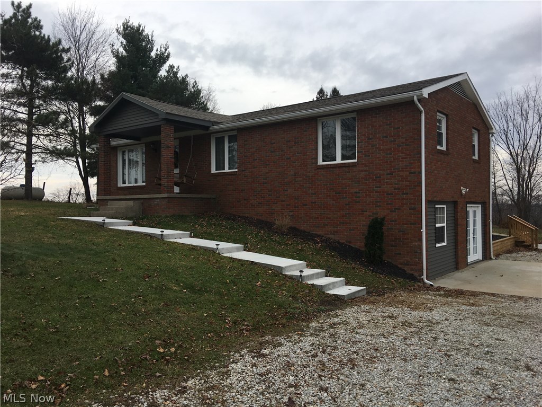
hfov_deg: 61.7
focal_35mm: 29
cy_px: 204
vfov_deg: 48.2
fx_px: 454
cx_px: 271
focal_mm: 4.15
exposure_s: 1/810
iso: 25
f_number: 2.2
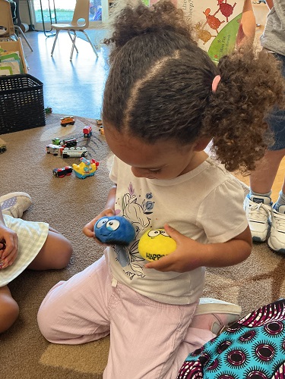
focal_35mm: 29
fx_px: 318
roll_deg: -0.7
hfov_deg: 48.2
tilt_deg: -32.0
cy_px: 190
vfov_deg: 61.7
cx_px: 142
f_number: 1.8
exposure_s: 1/40
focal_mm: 3
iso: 200
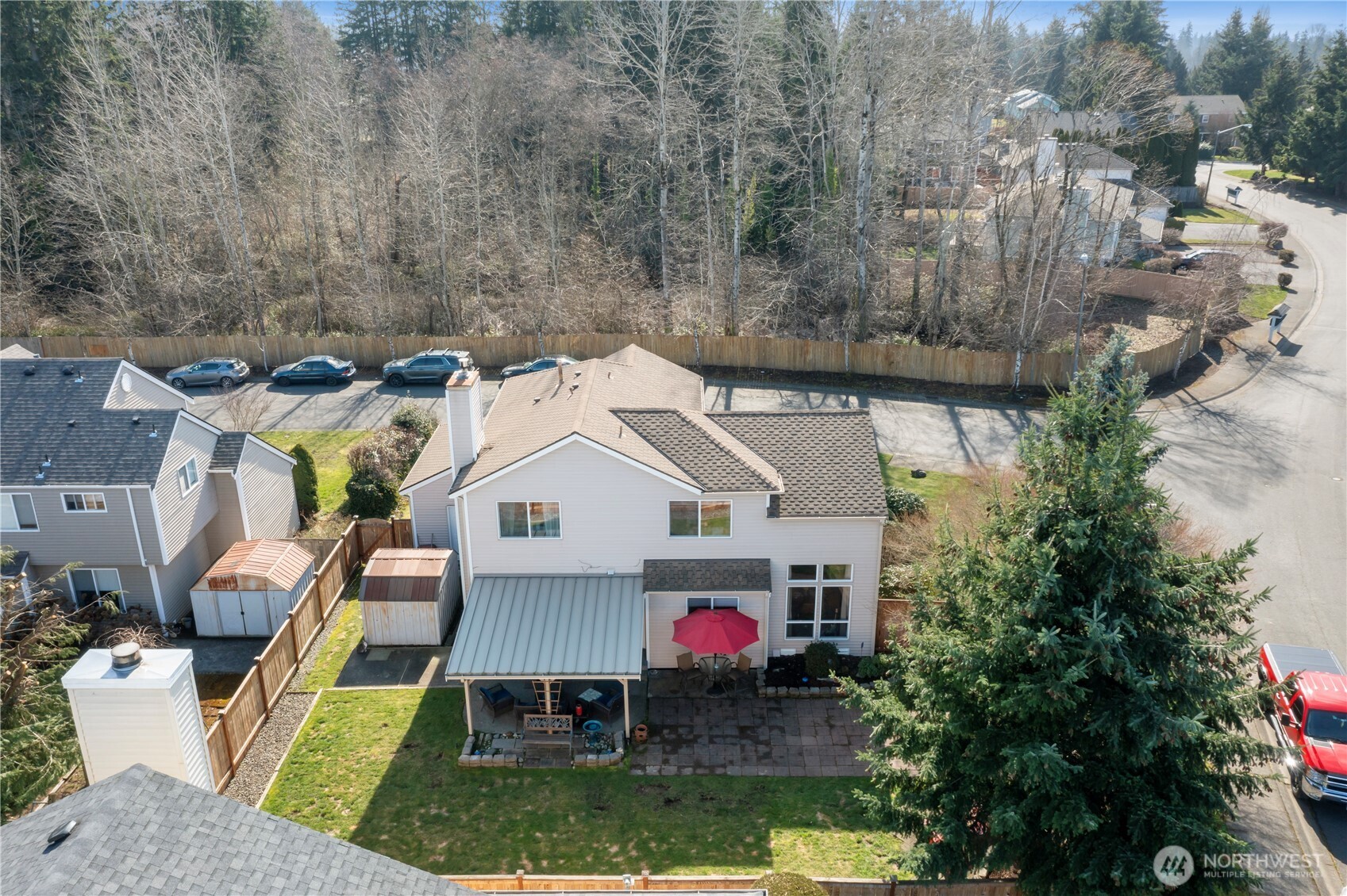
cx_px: 674
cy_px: 448
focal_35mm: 28
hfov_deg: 65.5
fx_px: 1047
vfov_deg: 46.4
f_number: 7.1
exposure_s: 1/120
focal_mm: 10.26
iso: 100
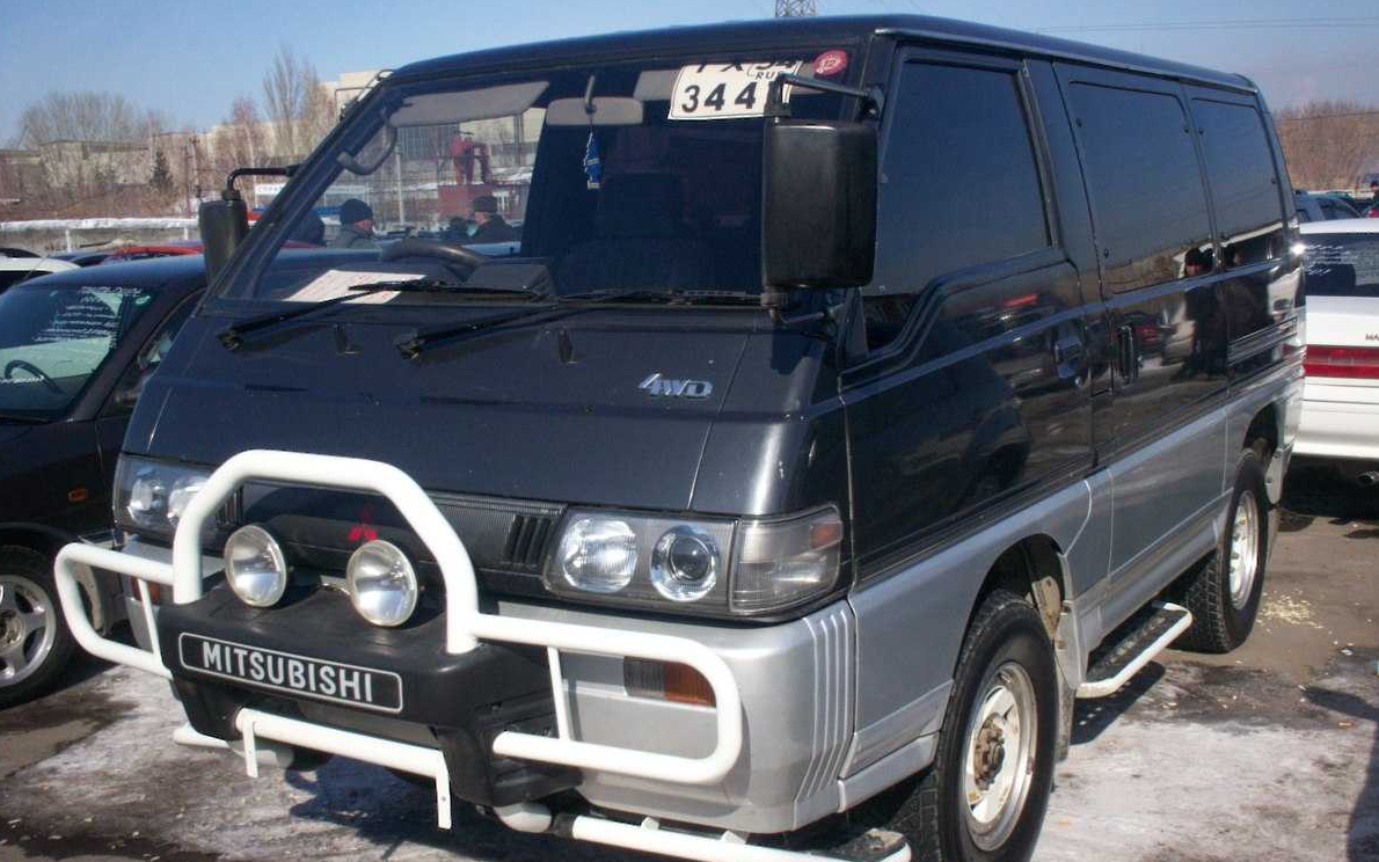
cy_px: 452
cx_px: 698
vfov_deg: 32.8
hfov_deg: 50.4
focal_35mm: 39
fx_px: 1466
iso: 100
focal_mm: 6
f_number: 4.5
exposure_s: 1/805
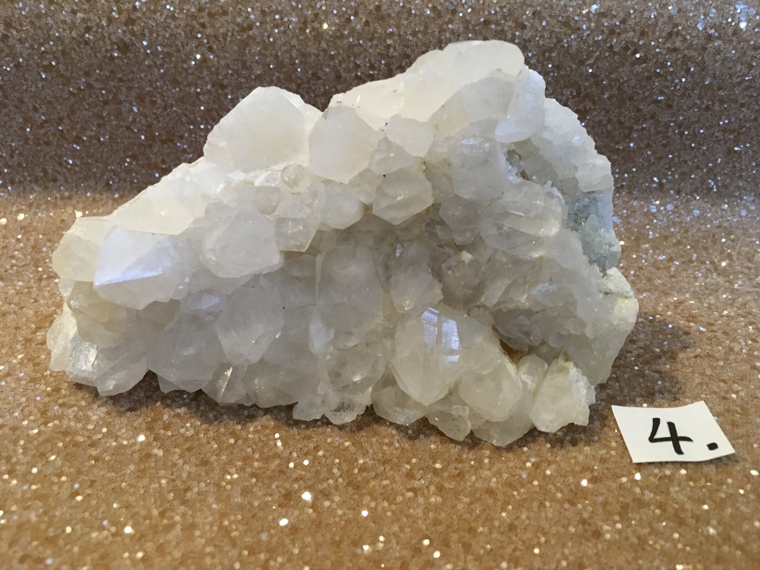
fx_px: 637
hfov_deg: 61.7
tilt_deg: -24.0
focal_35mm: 29
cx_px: 380
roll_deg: -1.2
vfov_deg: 48.2
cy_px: 285
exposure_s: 1/25
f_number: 2.2
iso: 200
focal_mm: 4.15
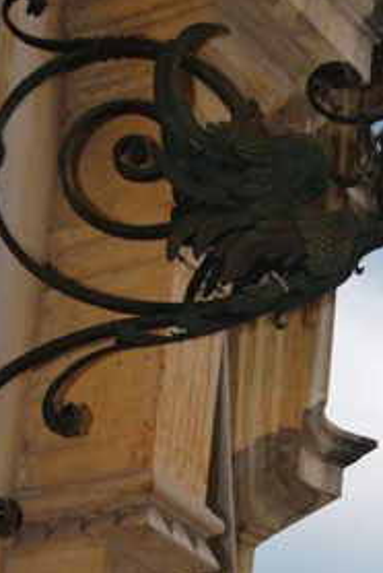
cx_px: 287
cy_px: 414
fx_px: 2451
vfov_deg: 13.3
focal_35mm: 154
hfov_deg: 8.9
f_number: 4.5
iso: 400
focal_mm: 46
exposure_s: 1/4000
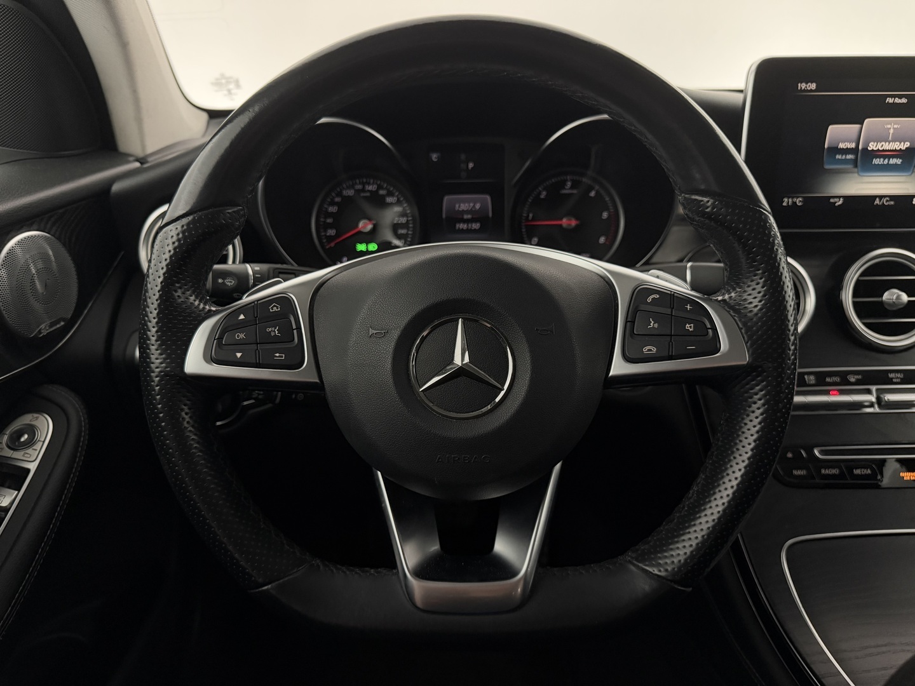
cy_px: 343
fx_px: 634
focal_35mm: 24
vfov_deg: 56.8
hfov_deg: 71.6
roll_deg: +0.6
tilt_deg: -21.5
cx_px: 458
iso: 640
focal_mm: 6.76
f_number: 1.78
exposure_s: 1/50
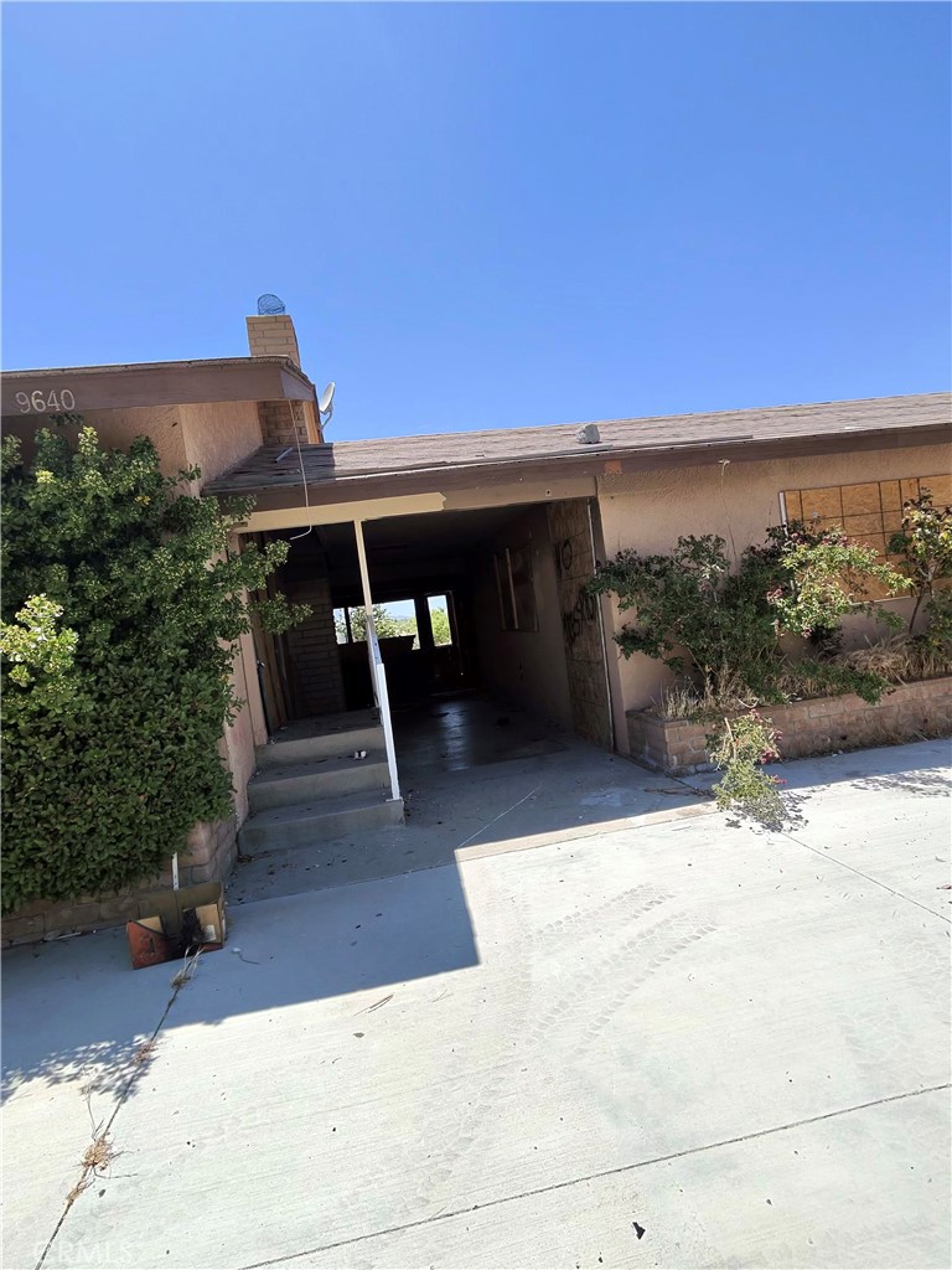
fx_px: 477
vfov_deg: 106.2
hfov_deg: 89.9
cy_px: 635
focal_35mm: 13
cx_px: 476
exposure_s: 1/833
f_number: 2.2
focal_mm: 2.24
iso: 54
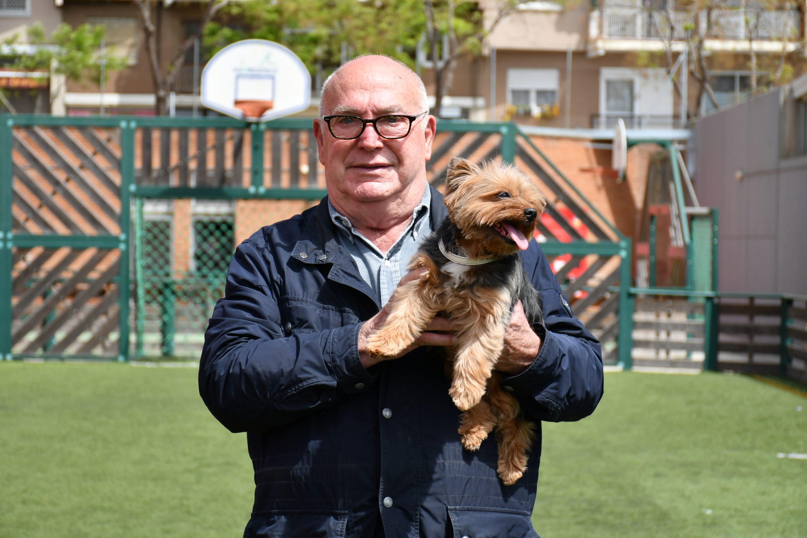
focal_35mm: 84
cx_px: 404
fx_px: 1883
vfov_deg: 16.3
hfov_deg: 24.2
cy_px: 269
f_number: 5.6
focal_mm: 56
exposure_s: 1/1600
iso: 400
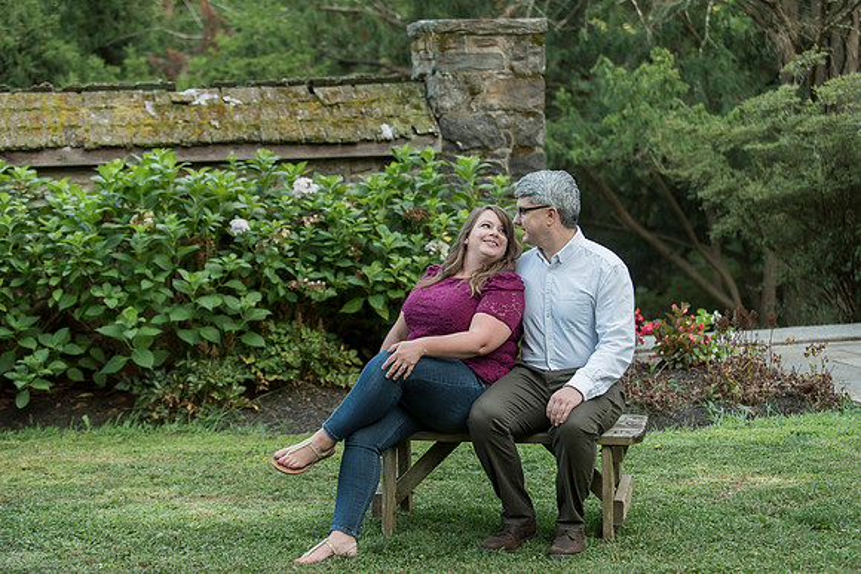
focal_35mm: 72
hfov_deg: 28.2
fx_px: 1713
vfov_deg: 19.0
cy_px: 287
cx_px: 436
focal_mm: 70
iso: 800
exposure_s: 1/500
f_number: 3.2
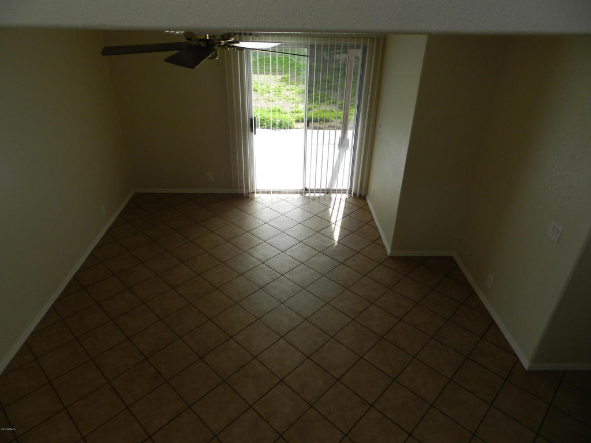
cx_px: 296
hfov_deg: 73.9
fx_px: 393
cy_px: 222
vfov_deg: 58.9
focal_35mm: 23
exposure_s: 1/200
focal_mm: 4
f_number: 3.4
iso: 160
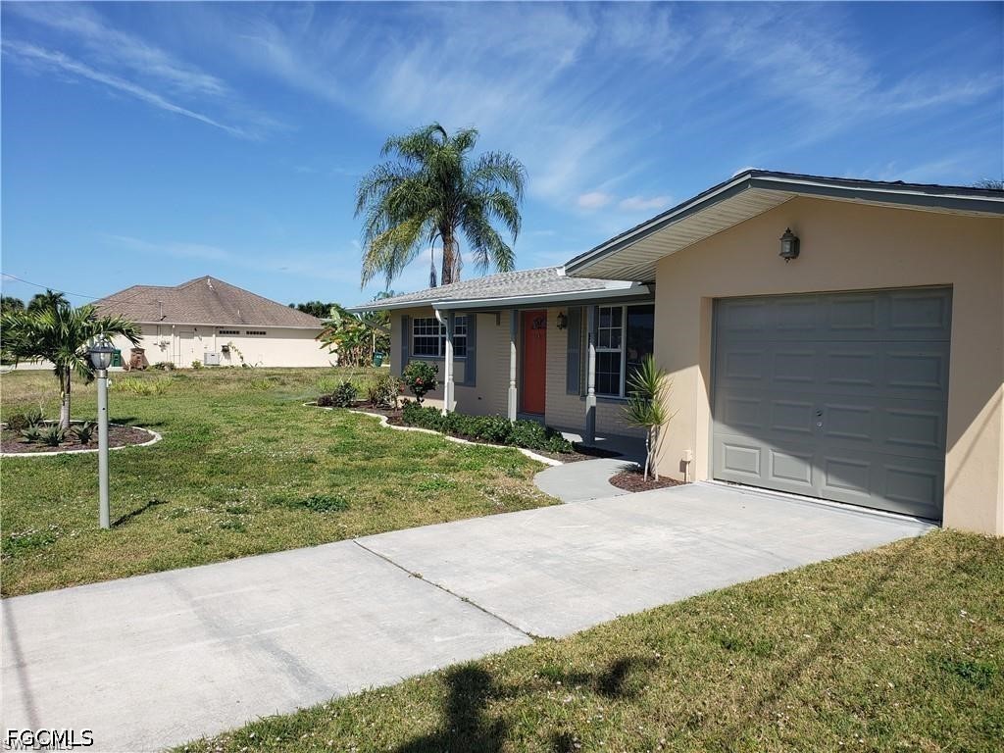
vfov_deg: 53.1
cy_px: 376
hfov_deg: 67.3
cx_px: 502
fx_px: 754
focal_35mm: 26
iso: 50
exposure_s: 1/1780
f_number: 2.4
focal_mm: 4.3
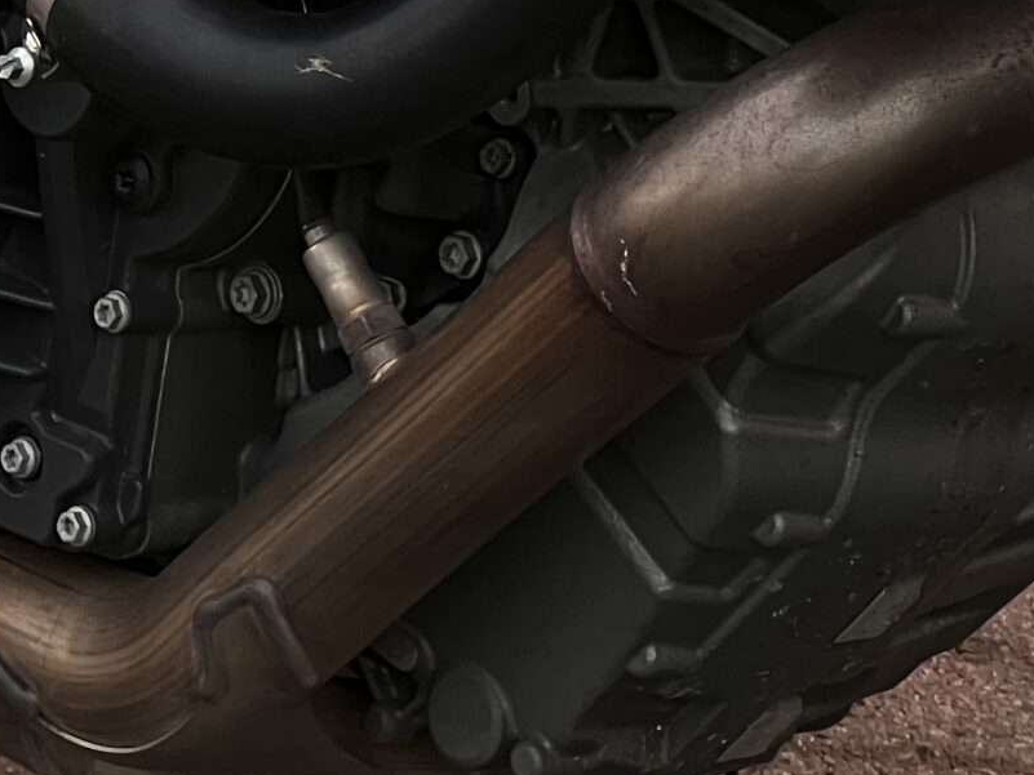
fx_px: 7349
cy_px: -364
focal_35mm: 246
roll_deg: +2.6
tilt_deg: -12.2
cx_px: -387
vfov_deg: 6.0
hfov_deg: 7.9
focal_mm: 9
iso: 250
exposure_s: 1/100
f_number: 2.8
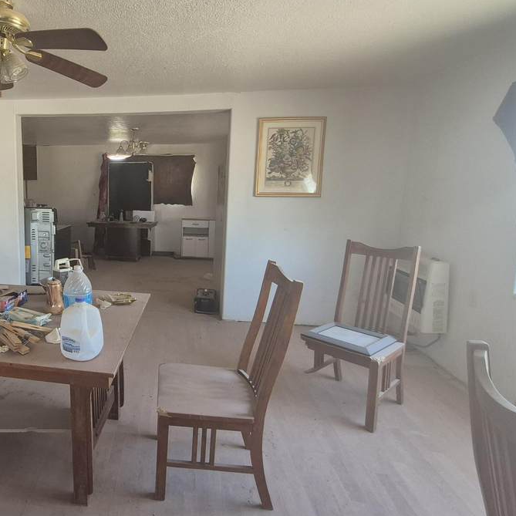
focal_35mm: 22
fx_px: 371
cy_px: 228
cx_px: 111
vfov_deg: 69.4
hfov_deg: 64.2
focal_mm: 1.74
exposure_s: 1/60
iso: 100
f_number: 2.2
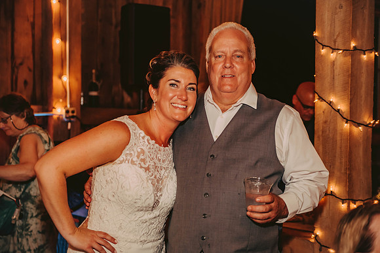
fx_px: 633
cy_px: 126
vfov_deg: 22.6
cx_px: 190
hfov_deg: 33.4
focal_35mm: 60
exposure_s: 1/125
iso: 1250
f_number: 2.8
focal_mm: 60
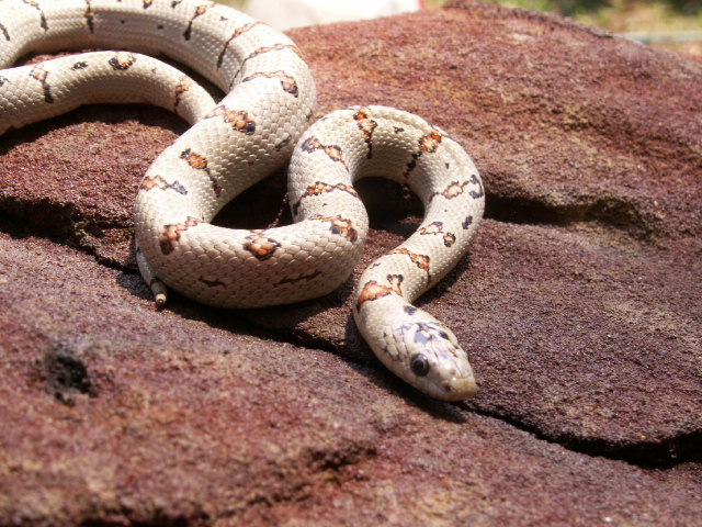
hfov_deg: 31.2
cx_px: 351
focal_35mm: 62
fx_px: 1257
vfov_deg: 23.7
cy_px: 264
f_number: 5.6
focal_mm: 10.28
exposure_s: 1/100
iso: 50
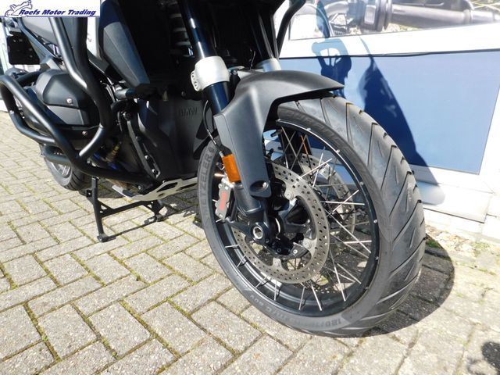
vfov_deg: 58.9
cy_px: 188
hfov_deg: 73.9
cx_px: 250
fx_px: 332
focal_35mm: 23
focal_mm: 4
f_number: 3
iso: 125
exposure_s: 1/640
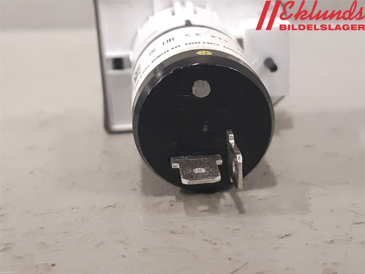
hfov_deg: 67.3
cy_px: 137
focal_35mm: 26
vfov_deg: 53.1
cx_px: 182
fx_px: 274
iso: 250
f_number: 1.7
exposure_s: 1/50
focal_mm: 3.93
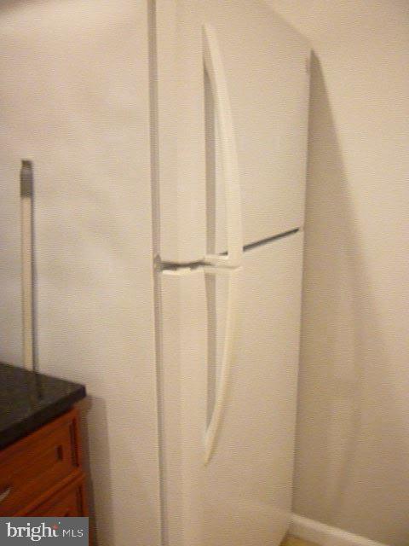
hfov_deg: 48.2
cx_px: 204
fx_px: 457
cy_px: 273
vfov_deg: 61.7
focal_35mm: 29
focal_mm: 5.2
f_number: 3.3
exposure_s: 1/30
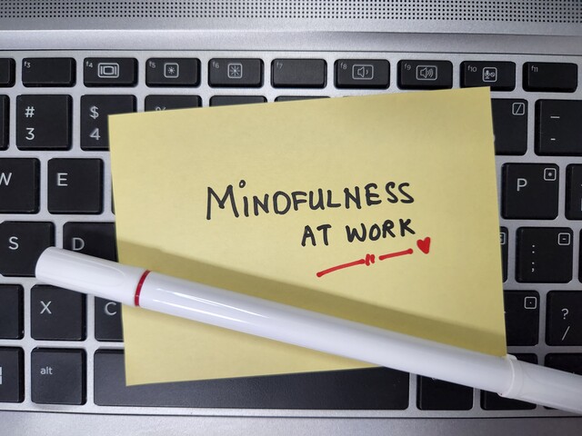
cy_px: 218
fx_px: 387
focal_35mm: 23
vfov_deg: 58.9
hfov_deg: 73.9
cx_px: 291
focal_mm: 5.4
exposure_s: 1/100
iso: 250
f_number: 1.8
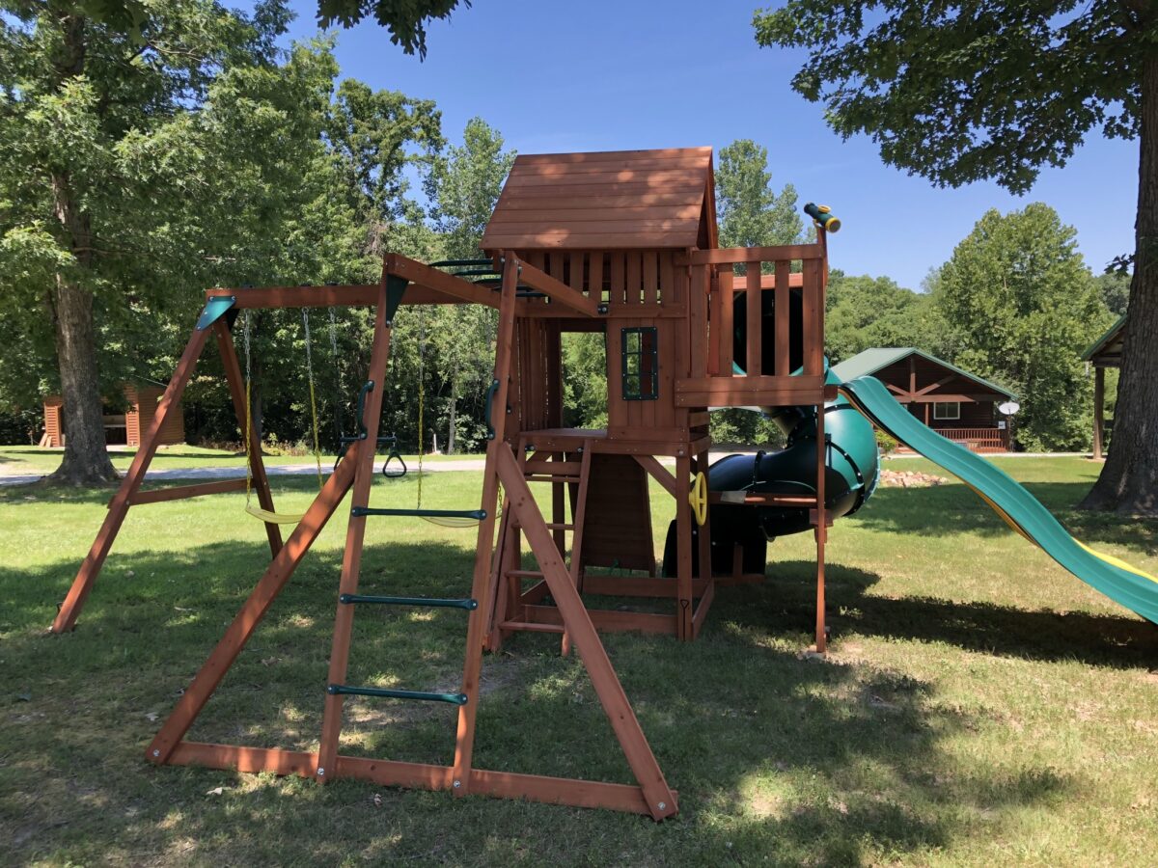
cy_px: 434
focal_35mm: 28
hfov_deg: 63.4
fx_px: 937
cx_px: 579
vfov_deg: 49.7
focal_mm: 4
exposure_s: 1/333
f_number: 1.8
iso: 20
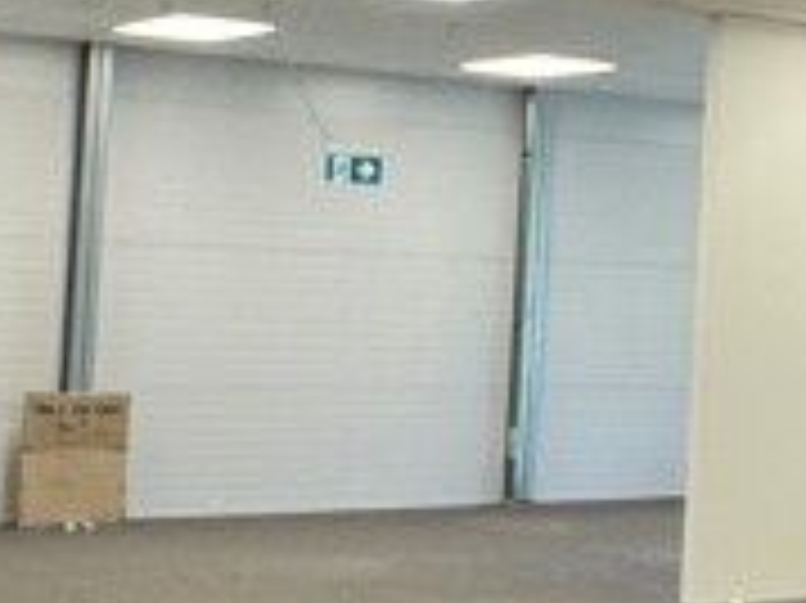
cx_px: 1126
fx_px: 2187
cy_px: 184
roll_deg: -1.8
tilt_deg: +3.7
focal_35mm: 94
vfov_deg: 15.7
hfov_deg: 18.9
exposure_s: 1/100
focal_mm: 2.22
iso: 160
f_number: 2.2
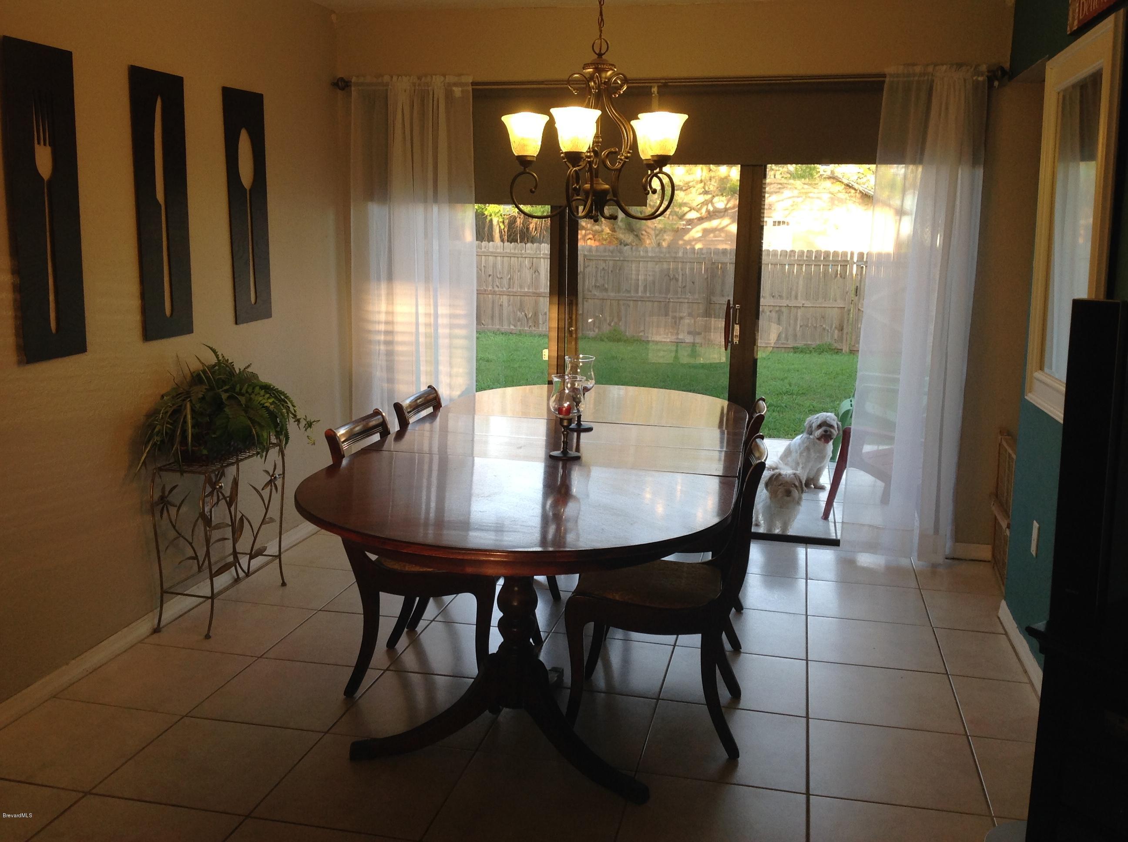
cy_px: 421
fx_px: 1139
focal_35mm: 35
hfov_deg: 52.7
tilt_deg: -9.7
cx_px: 564
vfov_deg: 40.6
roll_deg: -0.4
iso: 64
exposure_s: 1/60
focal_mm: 4.28
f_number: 2.4
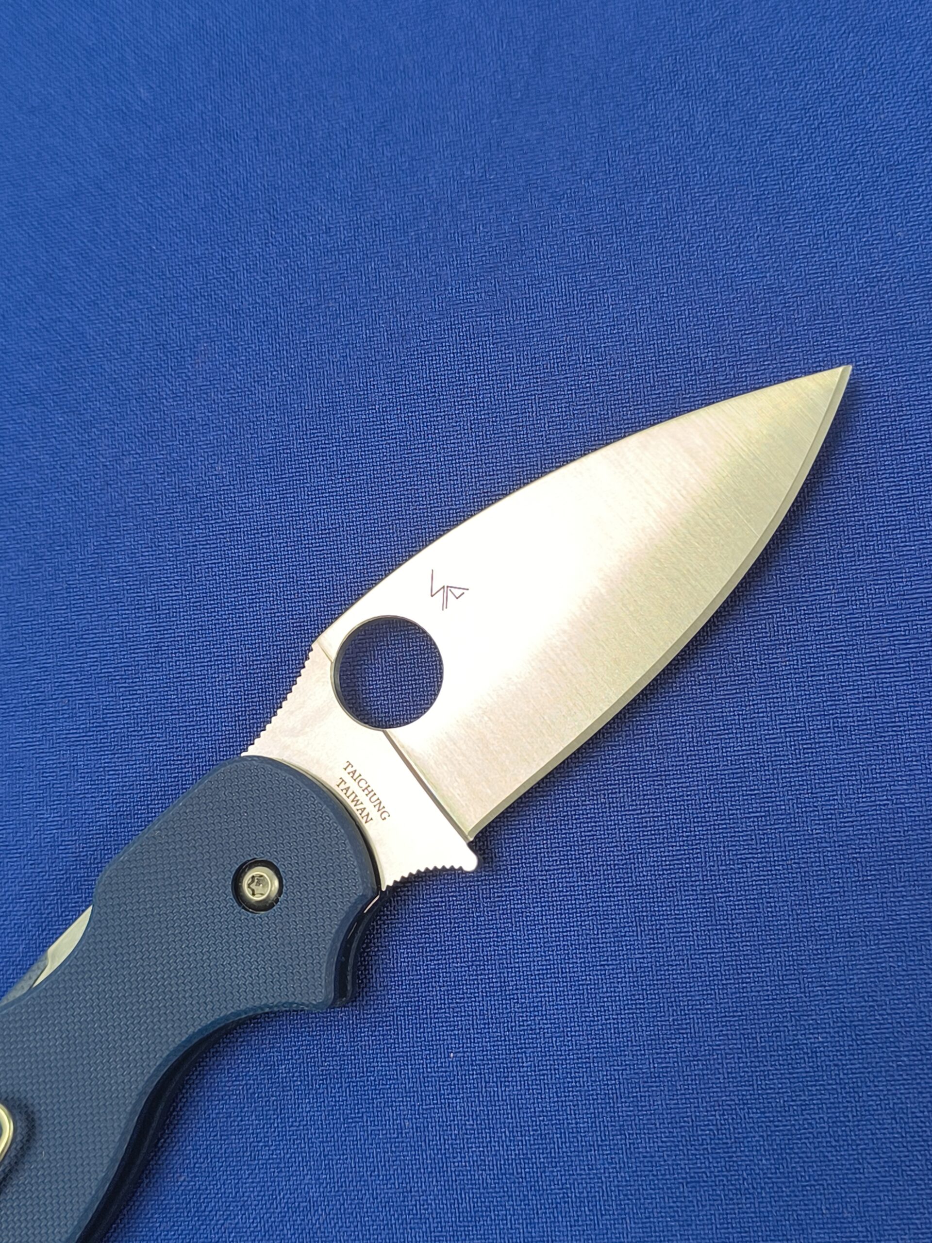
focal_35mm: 46
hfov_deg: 31.5
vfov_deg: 41.2
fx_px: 1651
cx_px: 466
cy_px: 622
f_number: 1.65
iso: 320
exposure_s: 1/100
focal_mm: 6.14
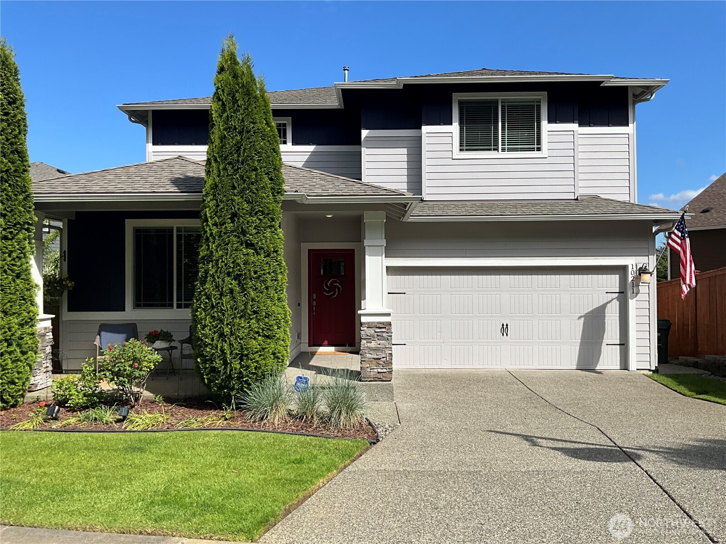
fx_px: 608
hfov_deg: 61.7
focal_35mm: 29
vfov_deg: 48.2
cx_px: 363
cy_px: 272
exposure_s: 1/2227
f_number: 1.8
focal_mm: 3
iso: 25
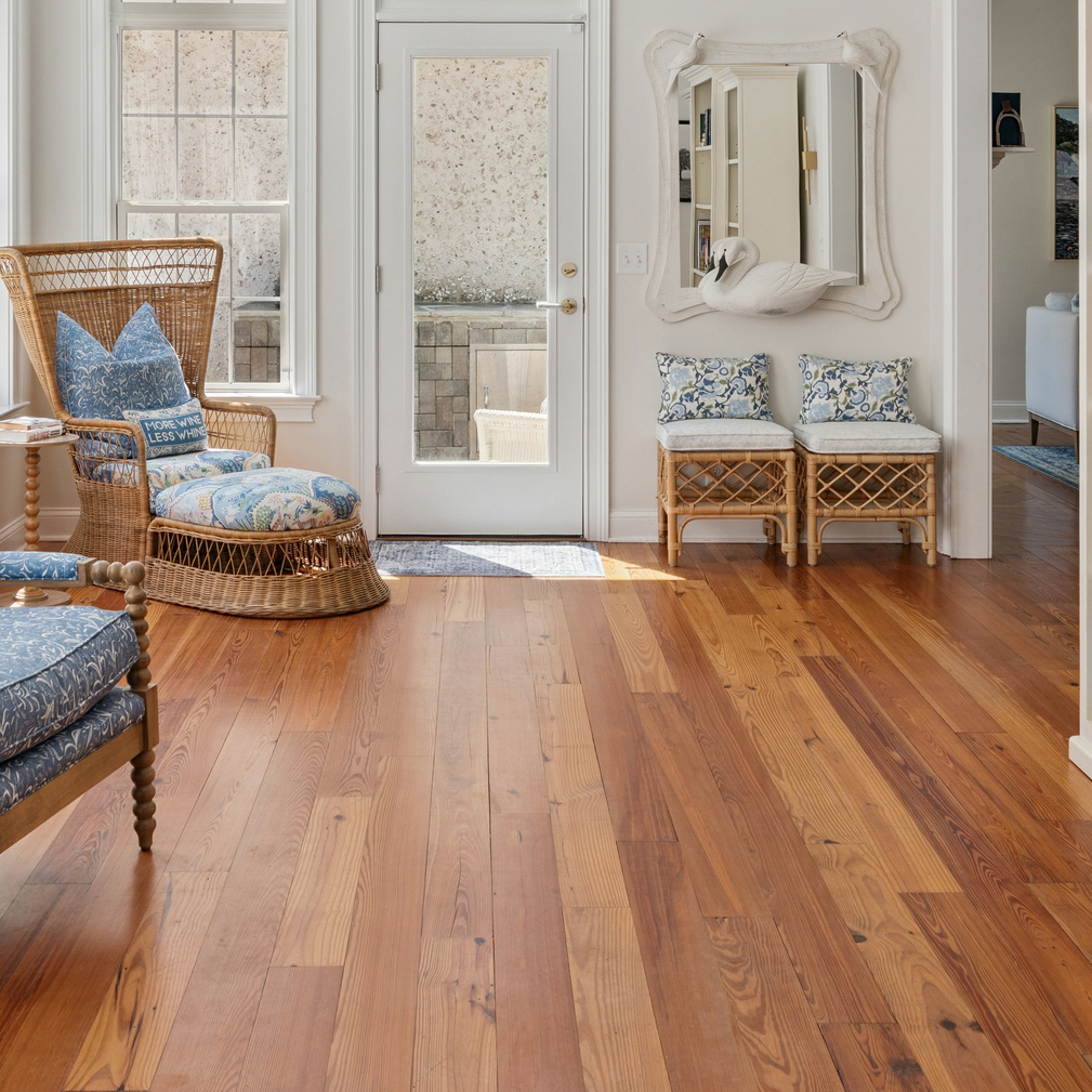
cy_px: 233
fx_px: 1713
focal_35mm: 48
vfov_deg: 34.4
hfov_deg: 35.3
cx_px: 486
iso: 250
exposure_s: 1/125
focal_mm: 19
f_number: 8
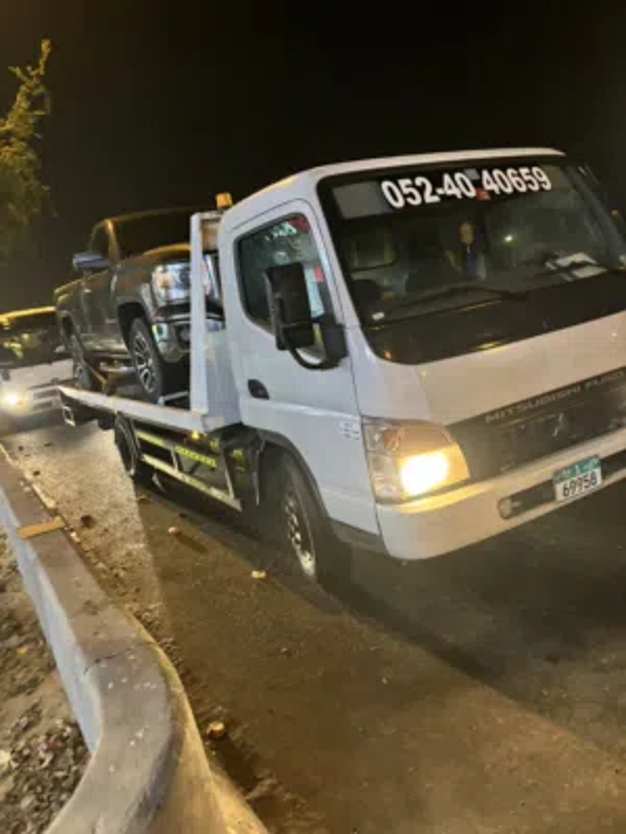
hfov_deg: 53.1
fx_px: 627
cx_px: 313
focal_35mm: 26
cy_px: 417
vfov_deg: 67.3
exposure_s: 1/33
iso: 640
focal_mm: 5.96
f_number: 1.6
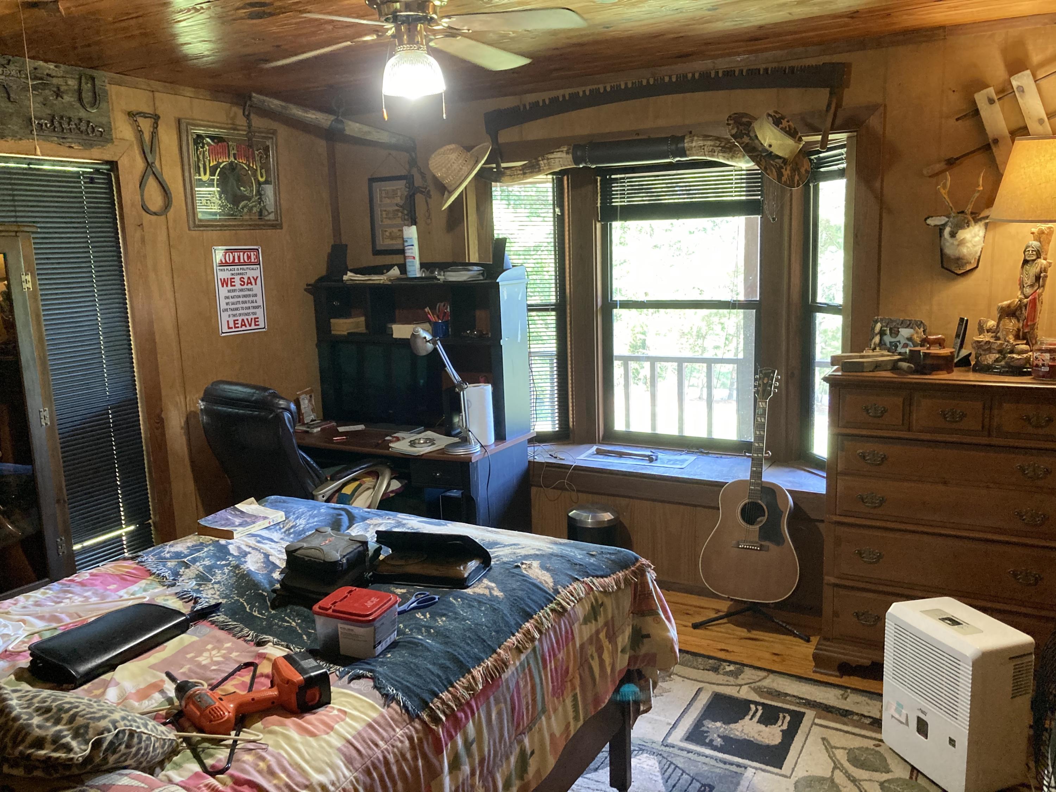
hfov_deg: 63.4
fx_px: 854
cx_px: 528
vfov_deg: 49.7
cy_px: 396
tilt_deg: -10.8
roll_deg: +2.4
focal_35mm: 28
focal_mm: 3.99
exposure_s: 1/40
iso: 250
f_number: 1.8
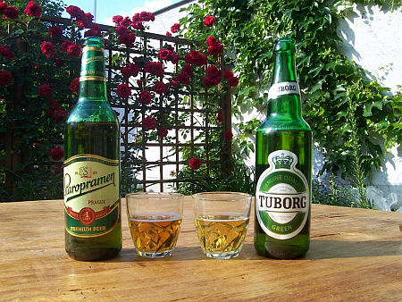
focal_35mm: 34
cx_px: 201
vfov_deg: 41.8
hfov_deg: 53.9
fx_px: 395
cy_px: 151
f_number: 5.6
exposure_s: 1/125
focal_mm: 5.6
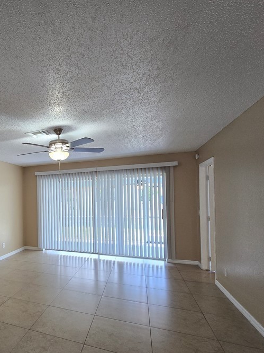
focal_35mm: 20
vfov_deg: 81.3
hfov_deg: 57.4
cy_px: 202
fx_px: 204
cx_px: 30
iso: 100
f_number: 2.2
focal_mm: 2.2
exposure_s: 1/60
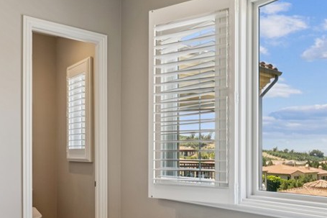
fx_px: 341
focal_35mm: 38
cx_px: 164
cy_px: 155
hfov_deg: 51.2
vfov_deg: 34.9
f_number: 13
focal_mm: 16.7
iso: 100
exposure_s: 1/13
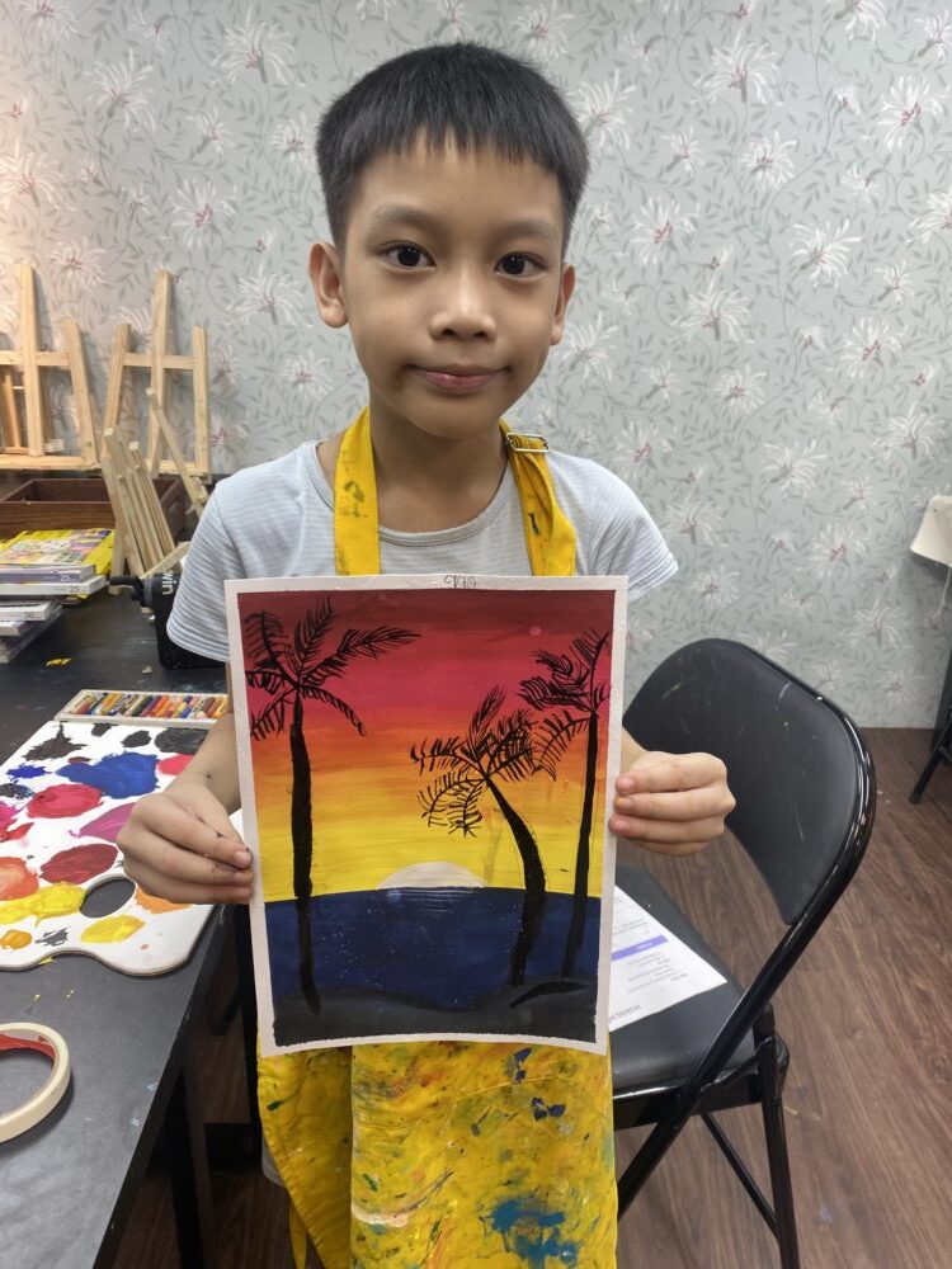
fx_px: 953
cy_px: 634
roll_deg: -1.8
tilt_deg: -20.4
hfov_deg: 53.1
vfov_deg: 67.3
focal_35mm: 26
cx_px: 476
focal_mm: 4.25
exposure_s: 1/100
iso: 50
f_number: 1.8
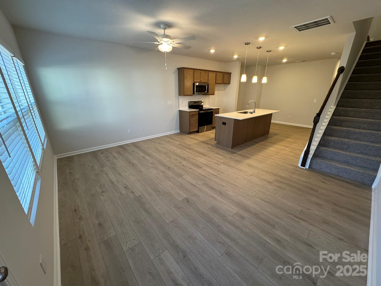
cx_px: 190
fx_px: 154
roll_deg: +0.2
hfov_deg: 102.1
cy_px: 143
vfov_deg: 85.7
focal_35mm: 14
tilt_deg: -19.4
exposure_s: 1/120
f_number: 2.2
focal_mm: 2.22
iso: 250
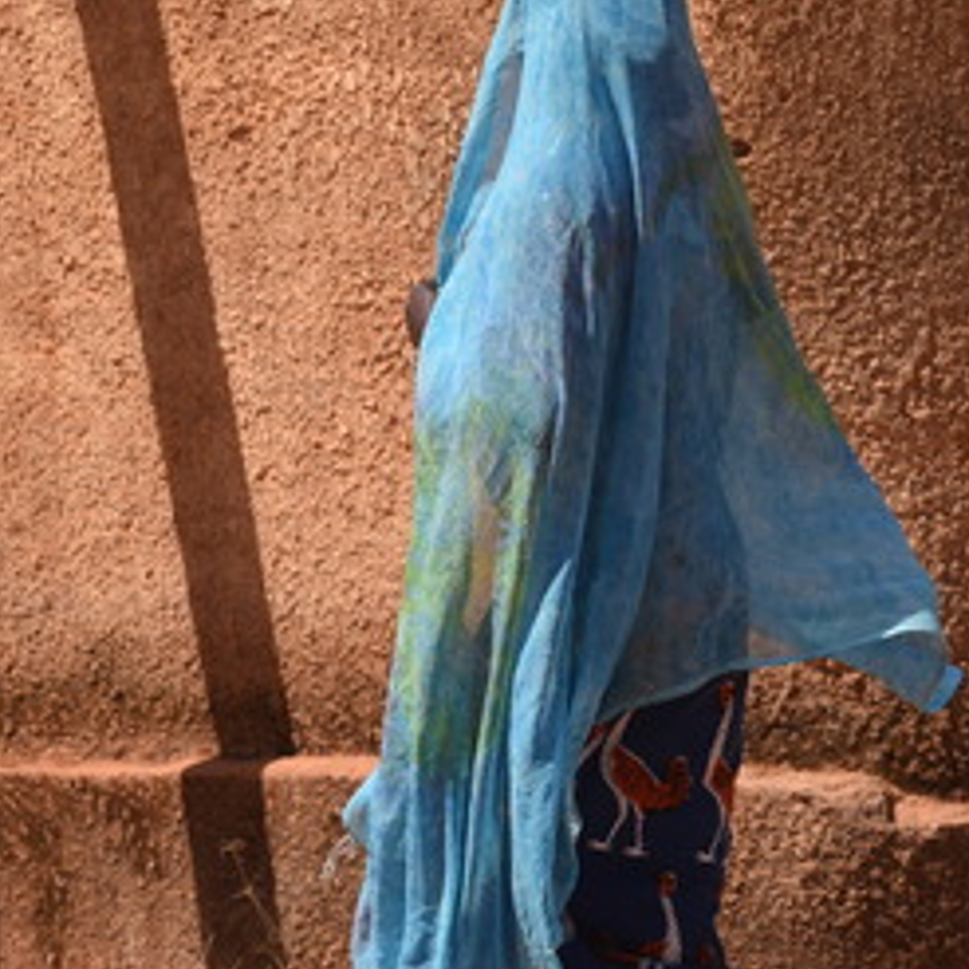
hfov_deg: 4.1
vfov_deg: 4.1
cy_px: 508
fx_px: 13555
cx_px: 815
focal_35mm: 428
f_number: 11
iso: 800
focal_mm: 155
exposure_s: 1/1600
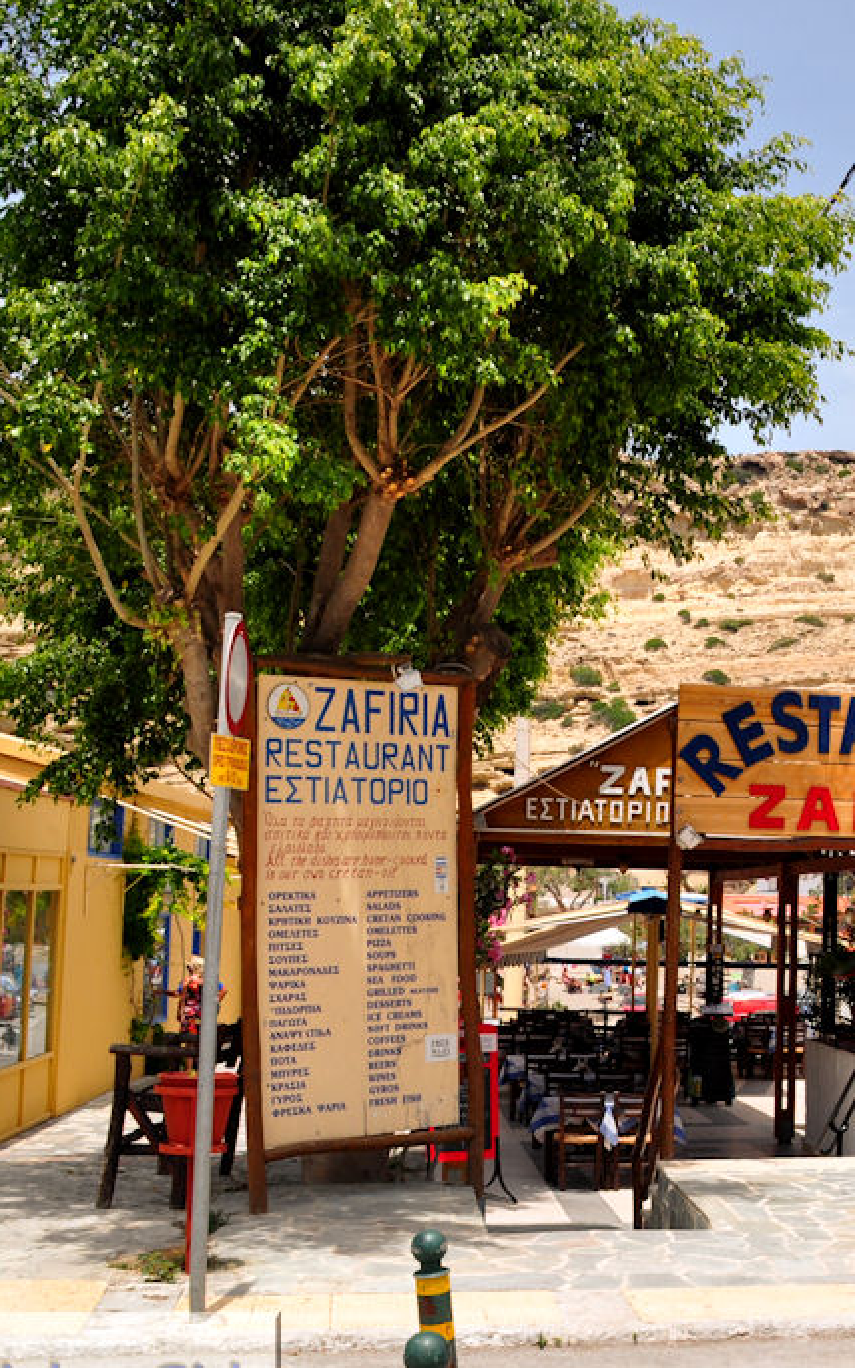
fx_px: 1791
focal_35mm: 48
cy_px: 652
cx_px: 998
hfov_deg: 24.6
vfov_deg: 41.8
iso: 200
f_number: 11
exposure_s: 1/250
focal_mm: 18
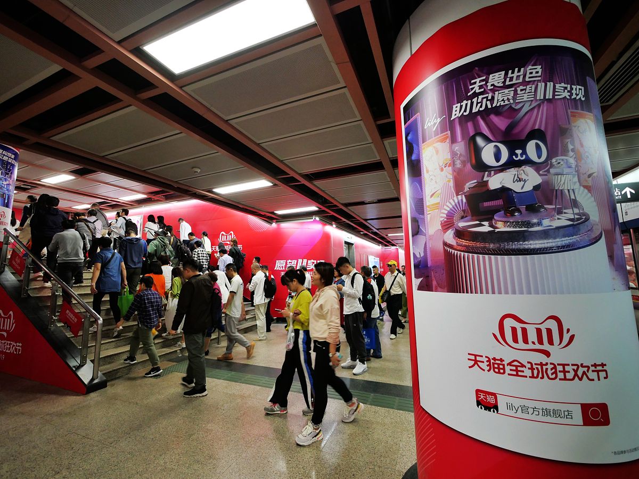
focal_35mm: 14
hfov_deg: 102.1
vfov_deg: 85.7
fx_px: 258
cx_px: 320
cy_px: 240
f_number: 4
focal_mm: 7
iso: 800
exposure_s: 1/60
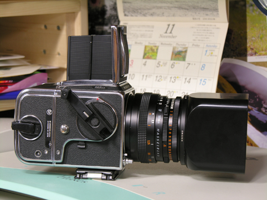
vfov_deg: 12.9
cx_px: 134
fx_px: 887
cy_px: 100
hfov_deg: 17.1
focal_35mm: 115
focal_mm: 29.3
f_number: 3.7
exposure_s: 1/1.7
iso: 50
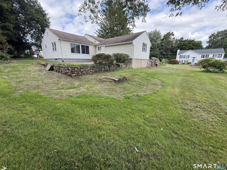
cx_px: 114
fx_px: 92
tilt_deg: -14.3
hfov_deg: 102.1
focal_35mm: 14
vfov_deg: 85.7
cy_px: 85
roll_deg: -0.5
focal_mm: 2.22
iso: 64
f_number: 2.2
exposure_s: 1/353
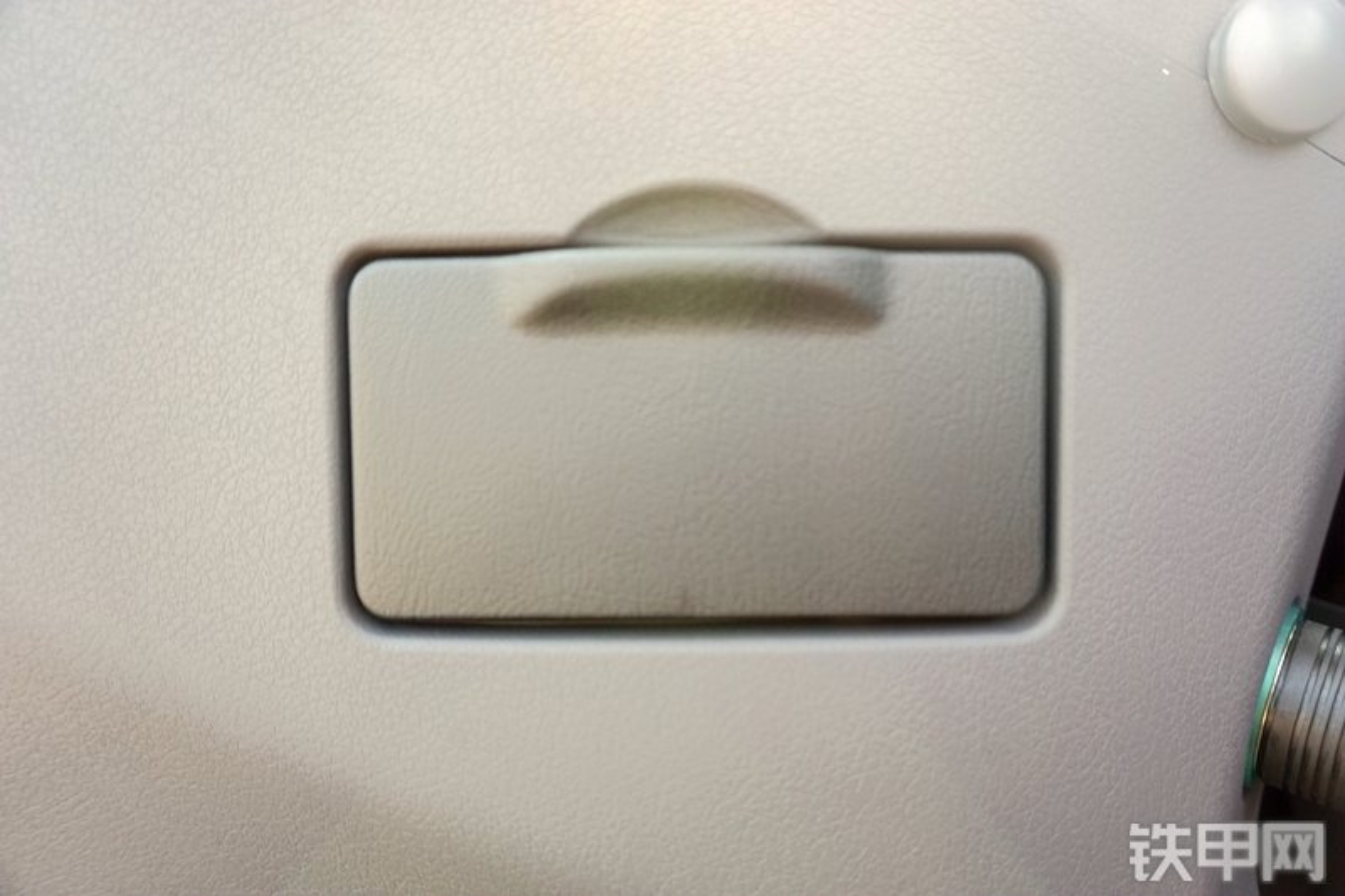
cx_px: 672
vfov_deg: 53.1
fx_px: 896
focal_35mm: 24
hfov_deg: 73.8
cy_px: 448
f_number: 4
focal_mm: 16
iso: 100
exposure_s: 1/60
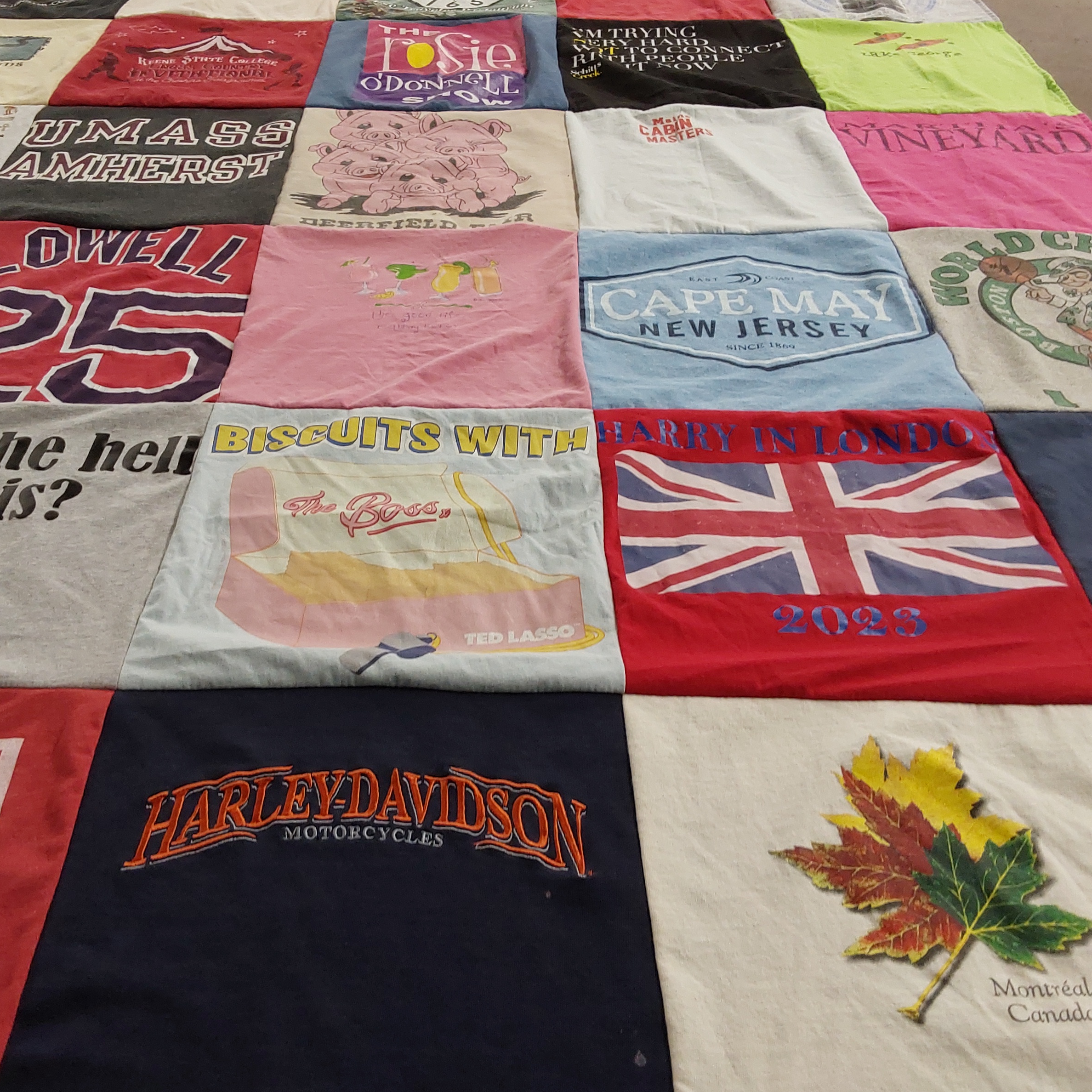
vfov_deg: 48.4
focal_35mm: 34
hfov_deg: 48.3
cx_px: 458
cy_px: 538
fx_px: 1213
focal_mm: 2.91
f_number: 1.9
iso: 100
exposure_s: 1/60
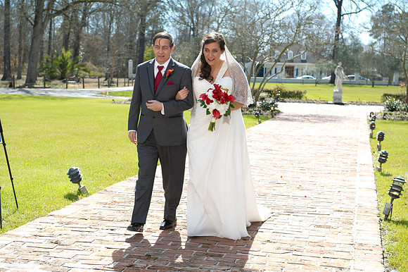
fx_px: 702
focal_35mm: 62
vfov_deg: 21.9
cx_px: 204
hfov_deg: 32.4
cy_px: 136
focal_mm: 62
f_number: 5.6
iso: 100
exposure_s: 1/250
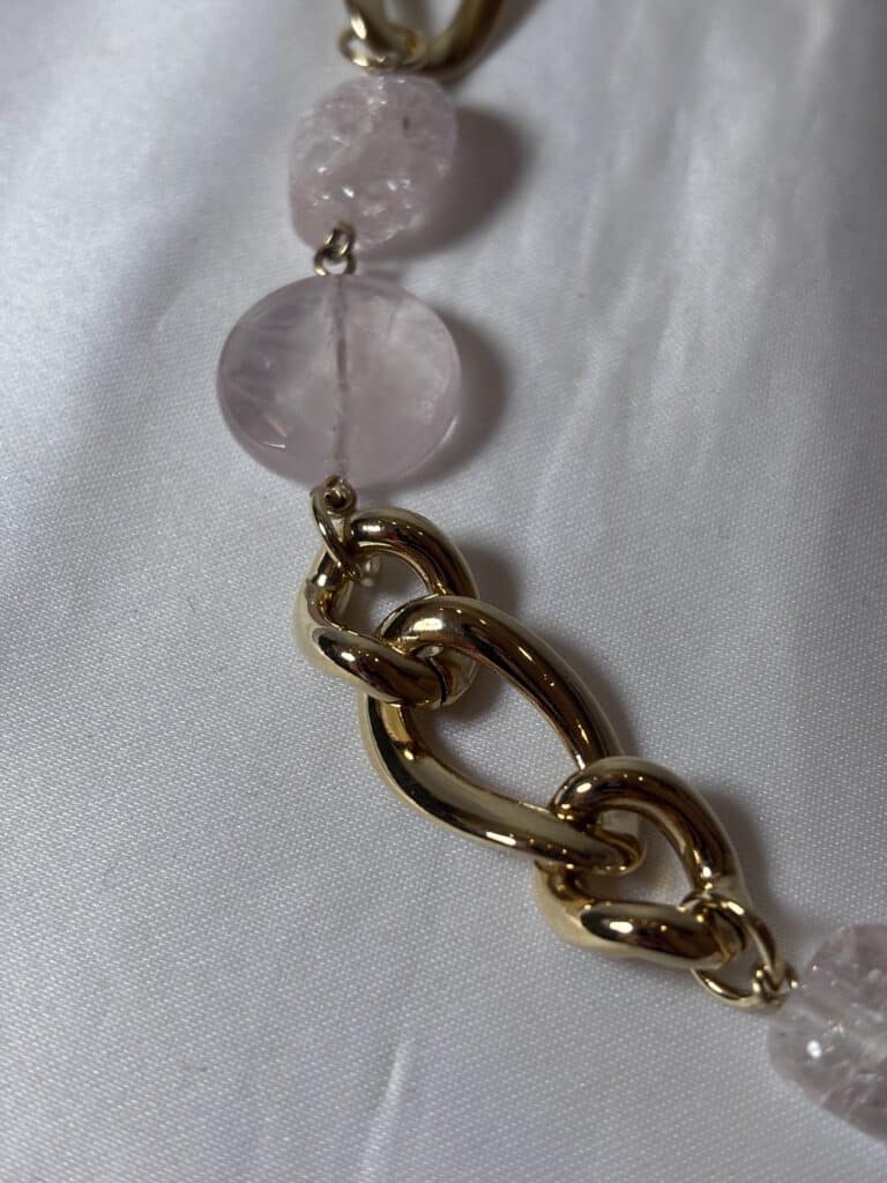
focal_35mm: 52
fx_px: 1777
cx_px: 444
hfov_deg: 28.0
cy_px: 592
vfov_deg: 36.8
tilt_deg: -58.7
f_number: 1.6
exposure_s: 1/240
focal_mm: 5.96
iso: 32
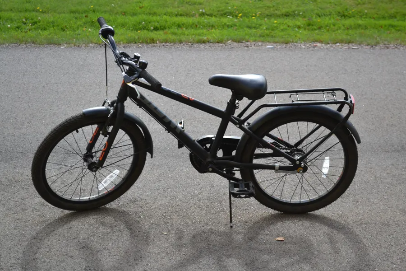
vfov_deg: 18.9
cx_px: 203
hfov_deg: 28.1
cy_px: 136
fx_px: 812
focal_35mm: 72
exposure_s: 1/160
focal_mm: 48
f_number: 6.3
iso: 100
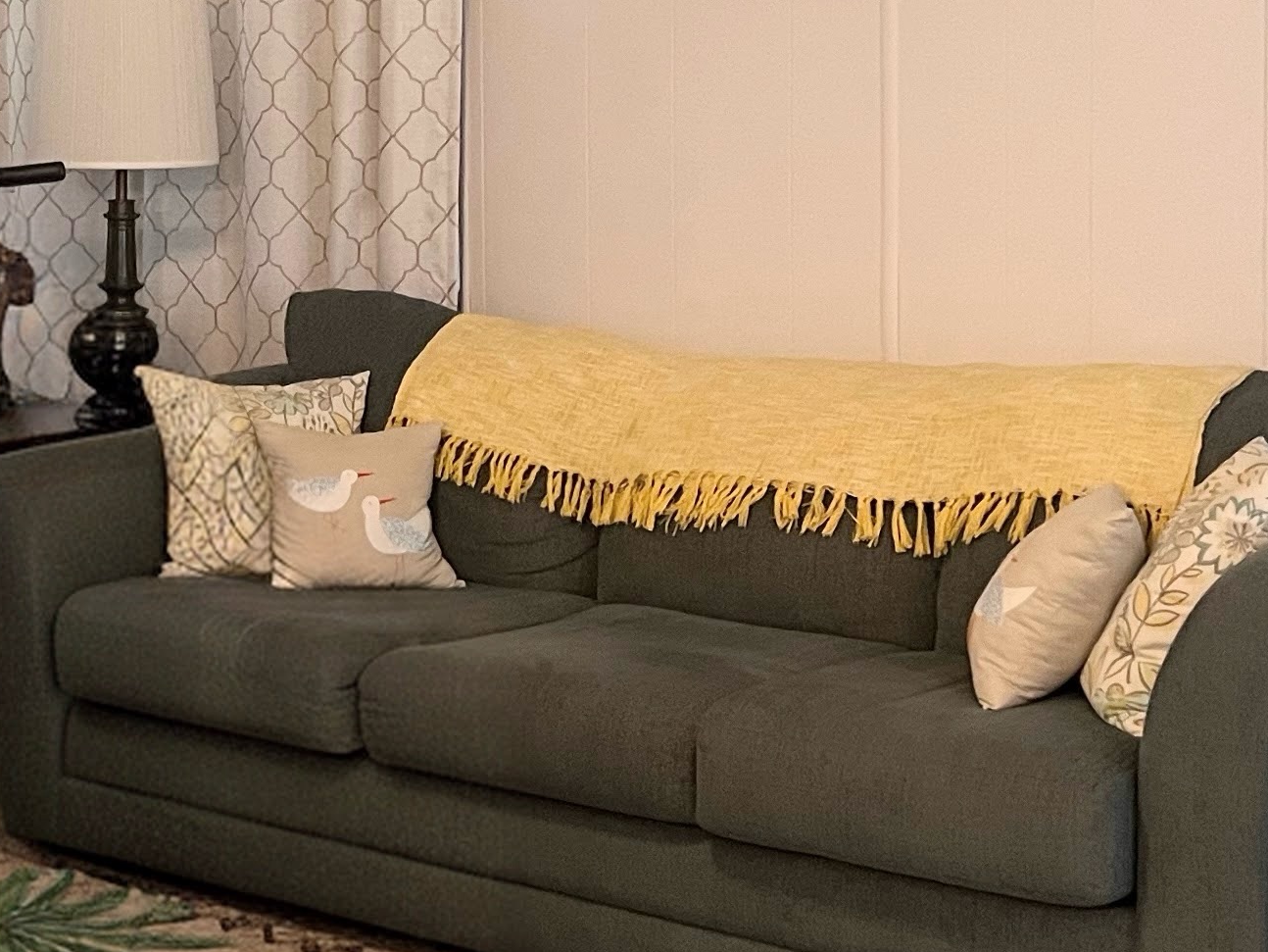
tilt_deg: -4.1
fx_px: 2968
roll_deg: +1.0
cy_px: 225
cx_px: 96
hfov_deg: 23.4
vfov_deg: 18.1
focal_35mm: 81
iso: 250
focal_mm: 5.7
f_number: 1.5
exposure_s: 1/60
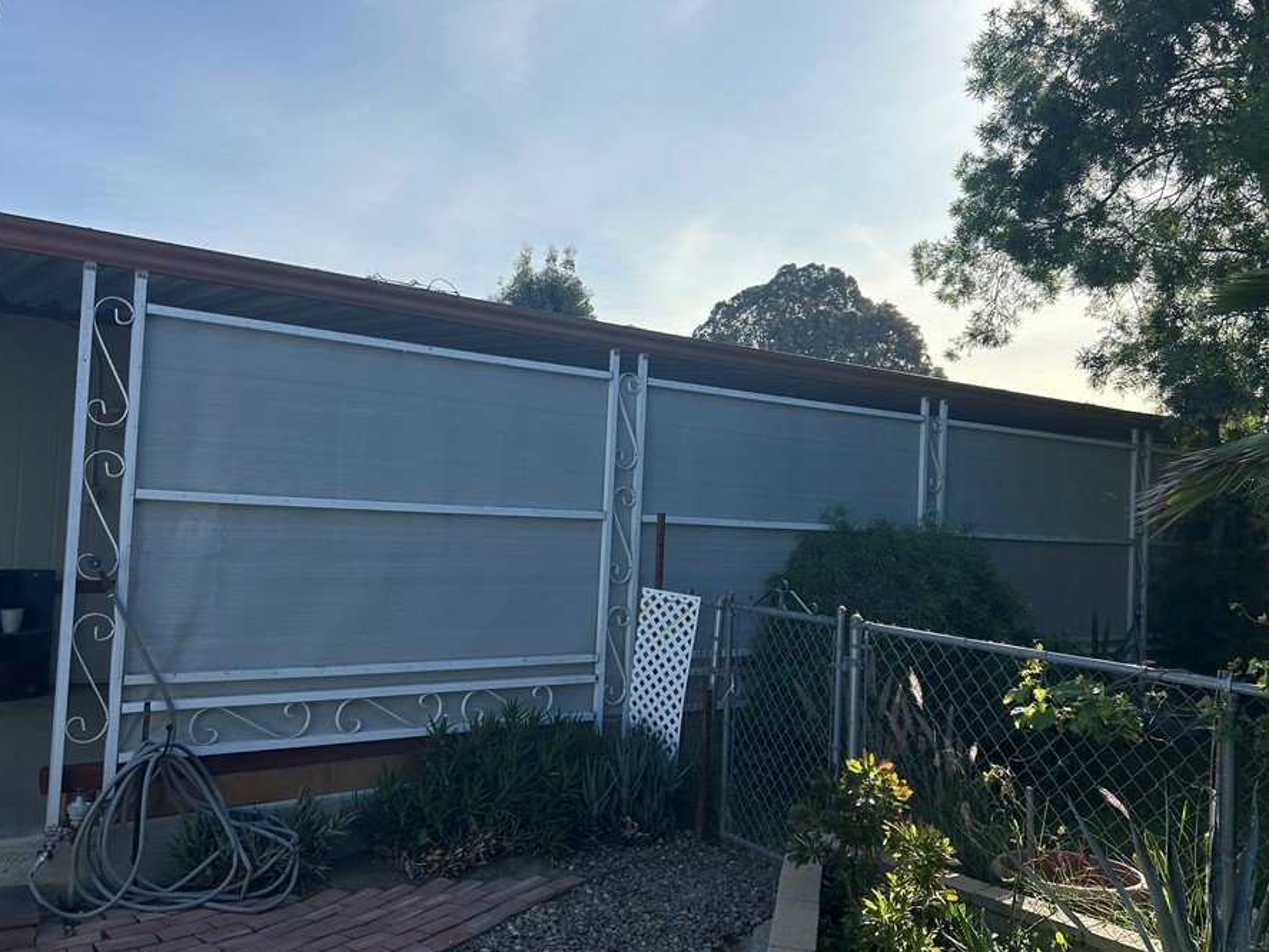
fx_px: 1100
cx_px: 644
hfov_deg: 59.9
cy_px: 467
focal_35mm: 30
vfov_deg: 46.8
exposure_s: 1/4630
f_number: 1.5
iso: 50
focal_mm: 5.7
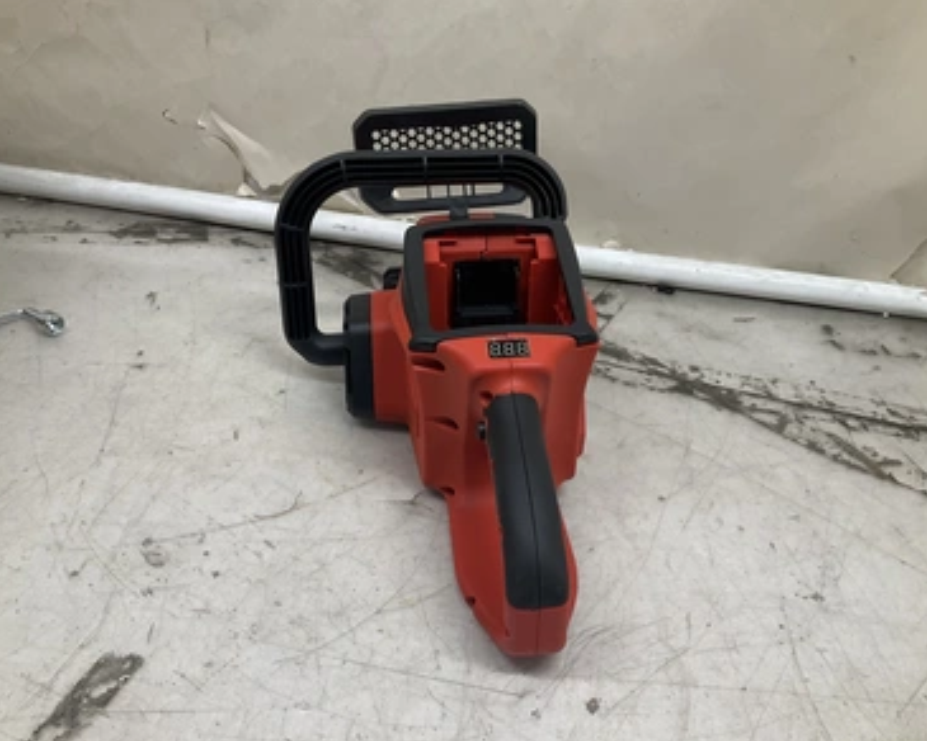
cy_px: 378
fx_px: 851
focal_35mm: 31
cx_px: 455
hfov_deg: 57.2
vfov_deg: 47.1
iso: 40
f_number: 1.8
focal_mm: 3
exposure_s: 1/120
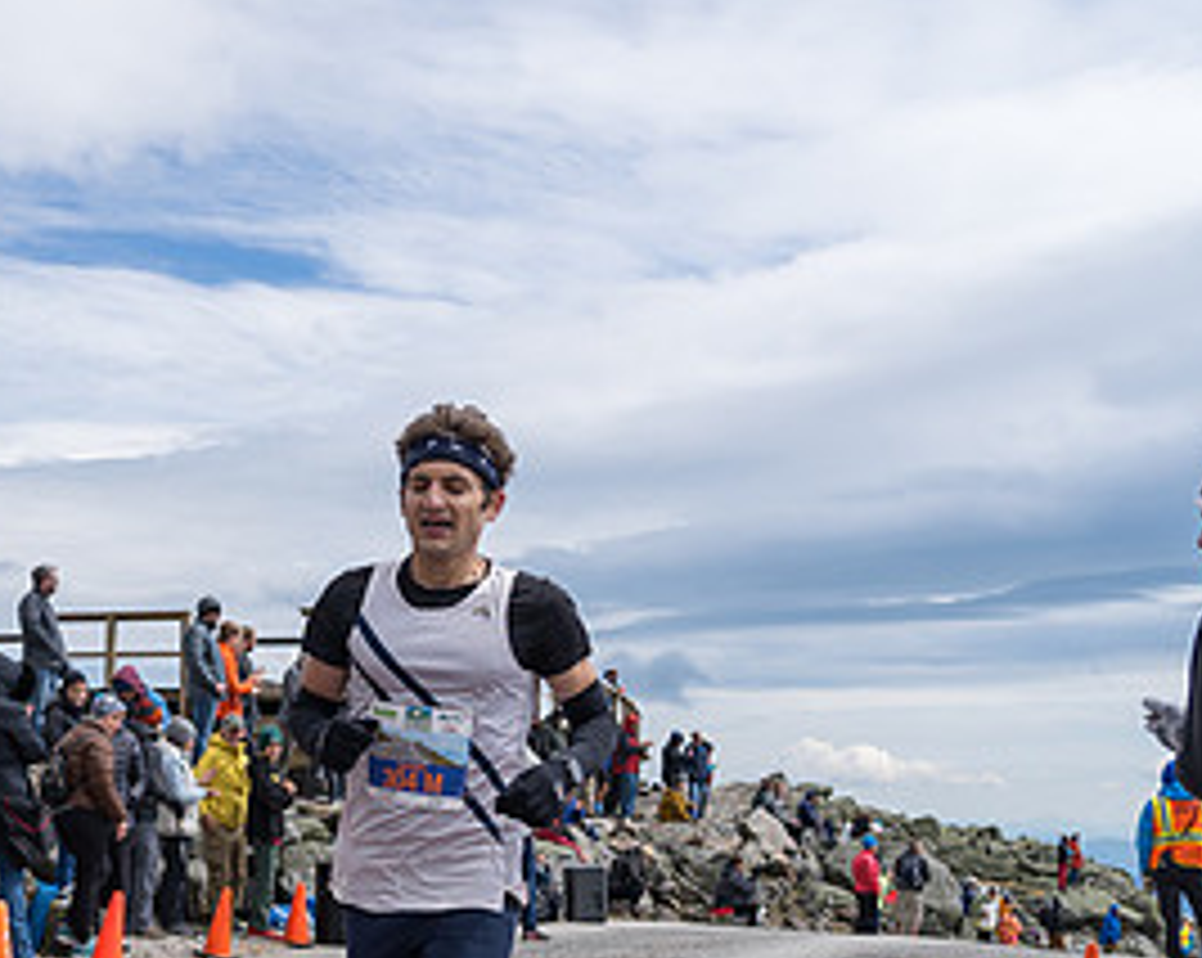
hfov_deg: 37.2
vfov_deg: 30.1
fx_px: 1741
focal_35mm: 49
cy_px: 753
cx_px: 302
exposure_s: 1/1000
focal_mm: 24
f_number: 4
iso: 100
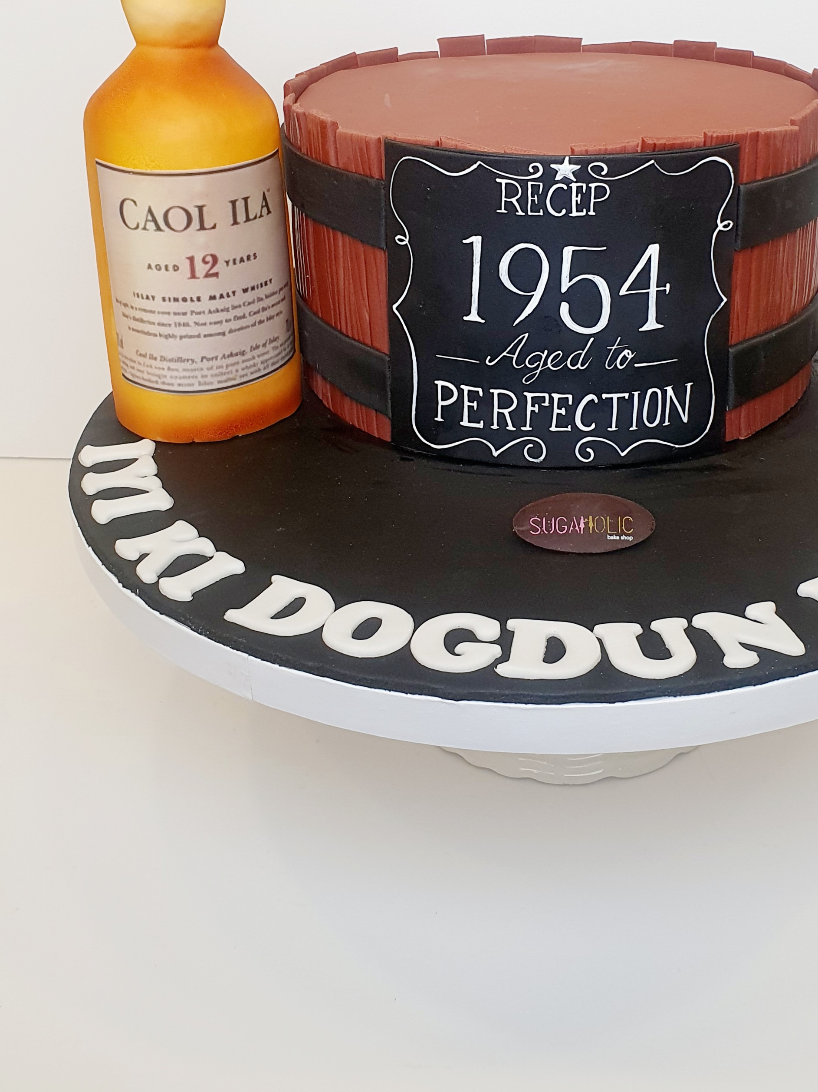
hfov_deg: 34.8
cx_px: 548
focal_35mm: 41
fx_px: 1292
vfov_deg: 44.3
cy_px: 275
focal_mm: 4.32
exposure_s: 1/100
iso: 100
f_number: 2.4
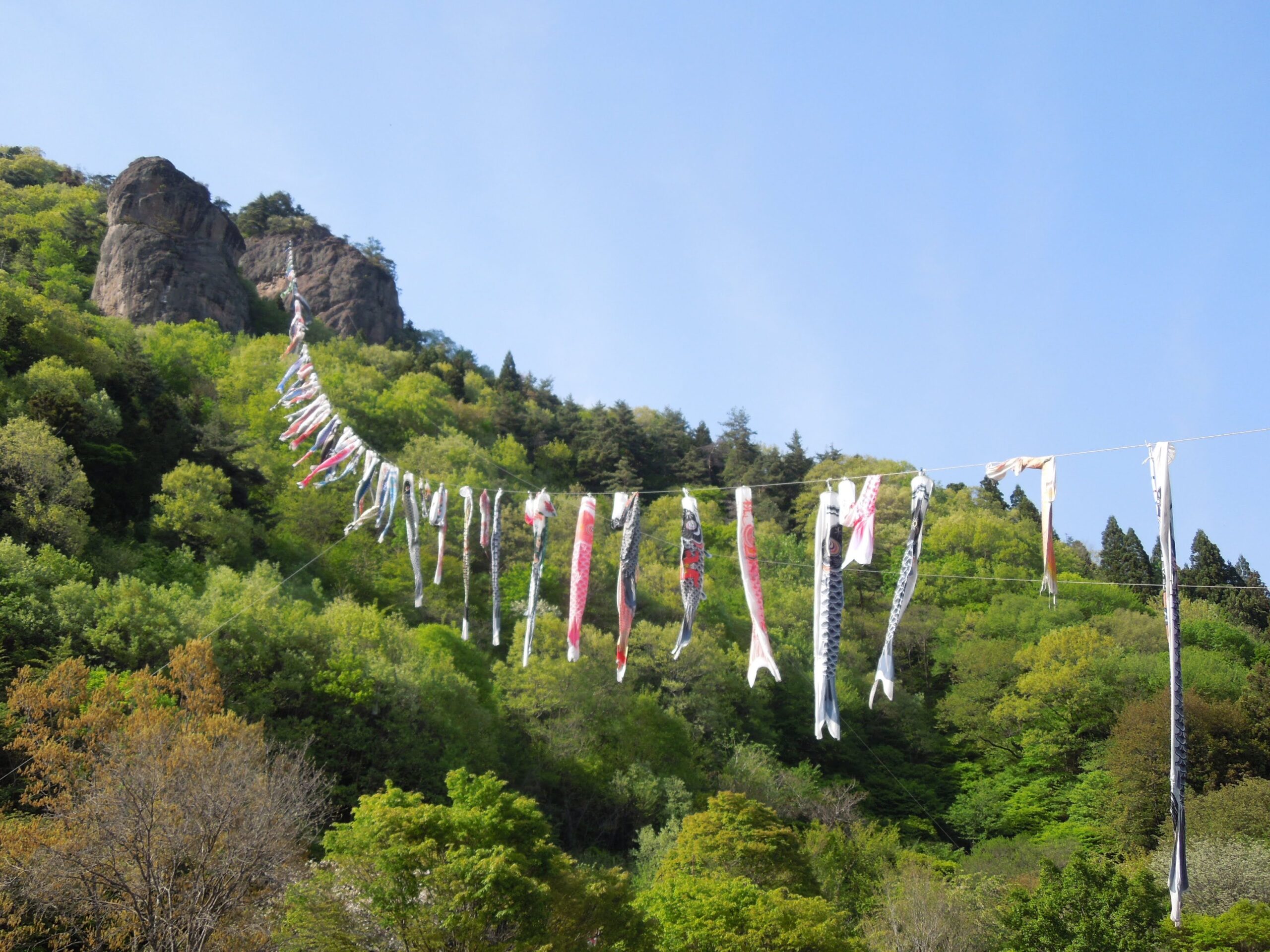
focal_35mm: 43
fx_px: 1578
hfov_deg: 43.9
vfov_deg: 33.6
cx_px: 635
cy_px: 476
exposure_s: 1/500
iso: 100
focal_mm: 7.8
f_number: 3.9
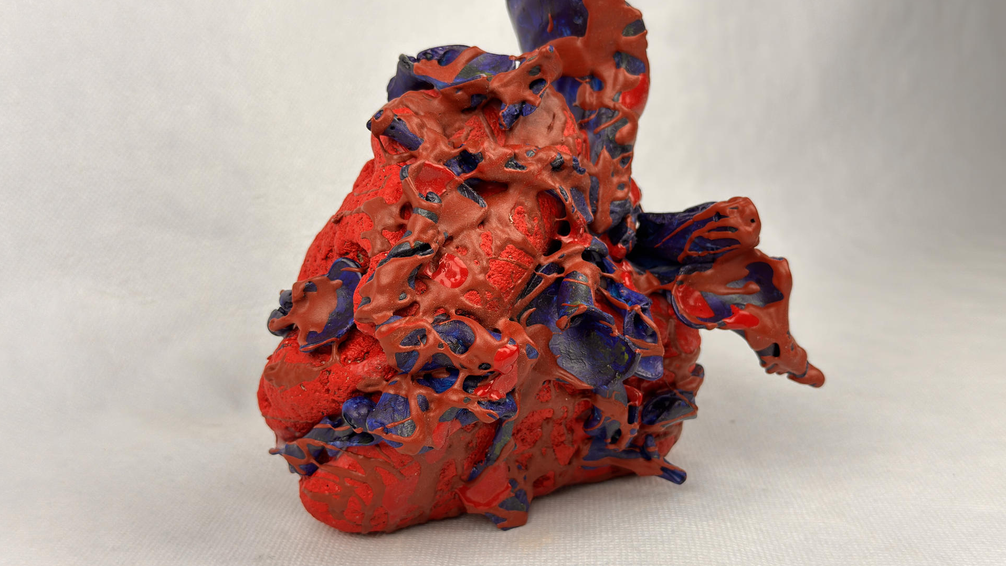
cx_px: 503
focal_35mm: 48
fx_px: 1281
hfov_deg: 42.9
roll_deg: +1.5
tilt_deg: -11.4
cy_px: 271
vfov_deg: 24.9
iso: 80
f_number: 1.78
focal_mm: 6.76
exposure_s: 1/138
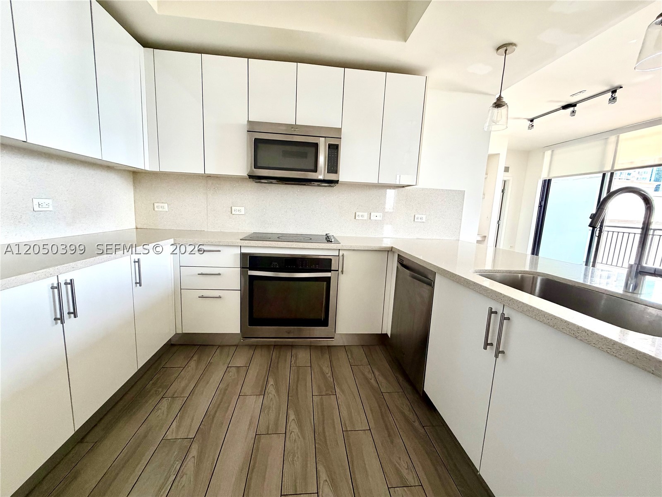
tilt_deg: -10.1
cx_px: 331
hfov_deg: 102.1
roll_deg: -2.1
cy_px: 248
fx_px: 268
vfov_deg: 85.7
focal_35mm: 14
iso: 320
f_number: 2.2
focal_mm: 2.22
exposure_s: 1/93
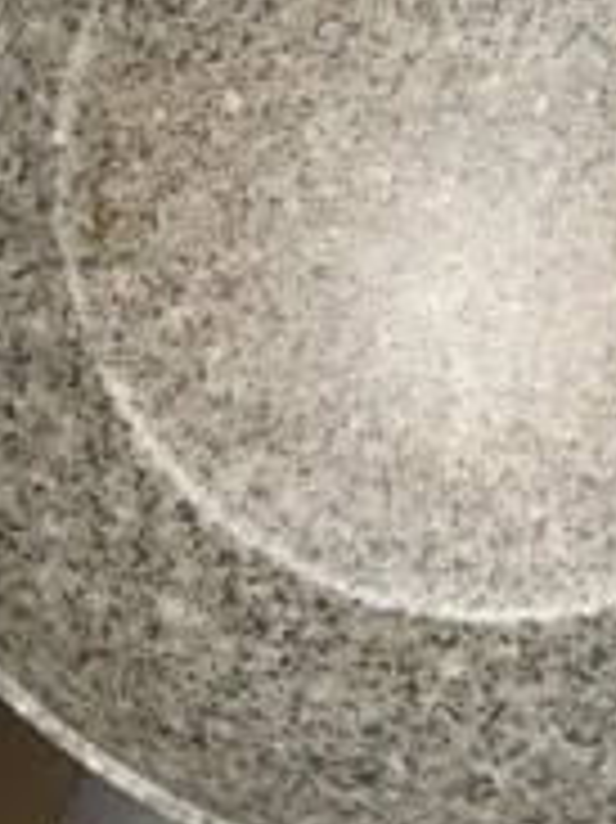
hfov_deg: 24.1
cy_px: 23
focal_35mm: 59
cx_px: 562
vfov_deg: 30.6
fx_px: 1402
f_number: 1.8
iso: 1250
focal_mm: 3.98
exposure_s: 1/25
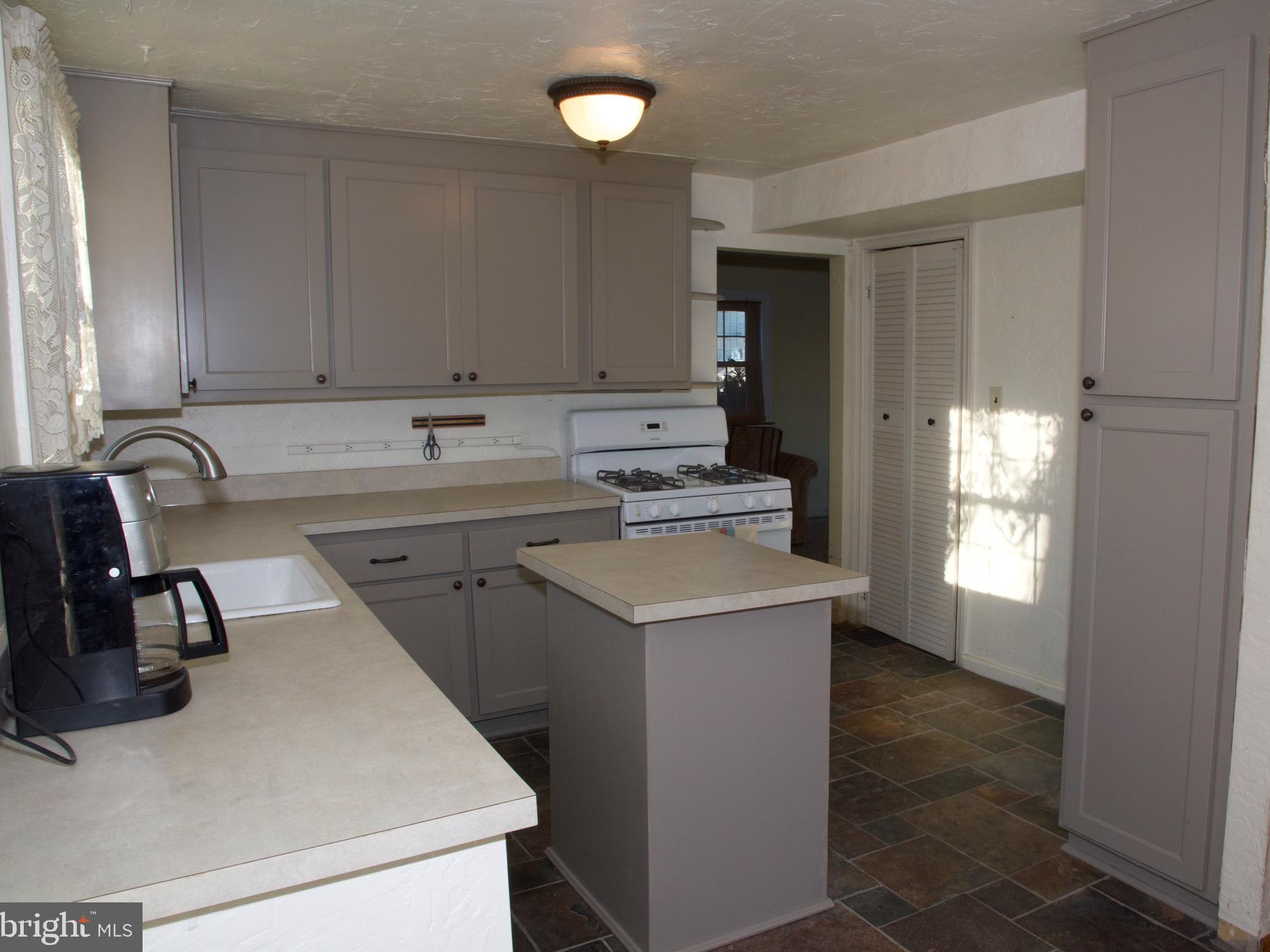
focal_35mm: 26
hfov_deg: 67.1
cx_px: 703
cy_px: 476
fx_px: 954
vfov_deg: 53.1
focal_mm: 24
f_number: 22
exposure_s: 1/15
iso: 800
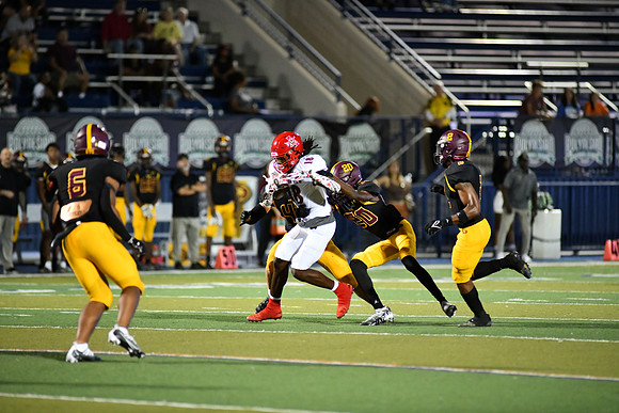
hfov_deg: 6.9
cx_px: 310
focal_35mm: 300
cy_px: 206
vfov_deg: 4.6
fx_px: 5159
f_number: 2.8
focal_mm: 300
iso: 6400
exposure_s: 1/1250
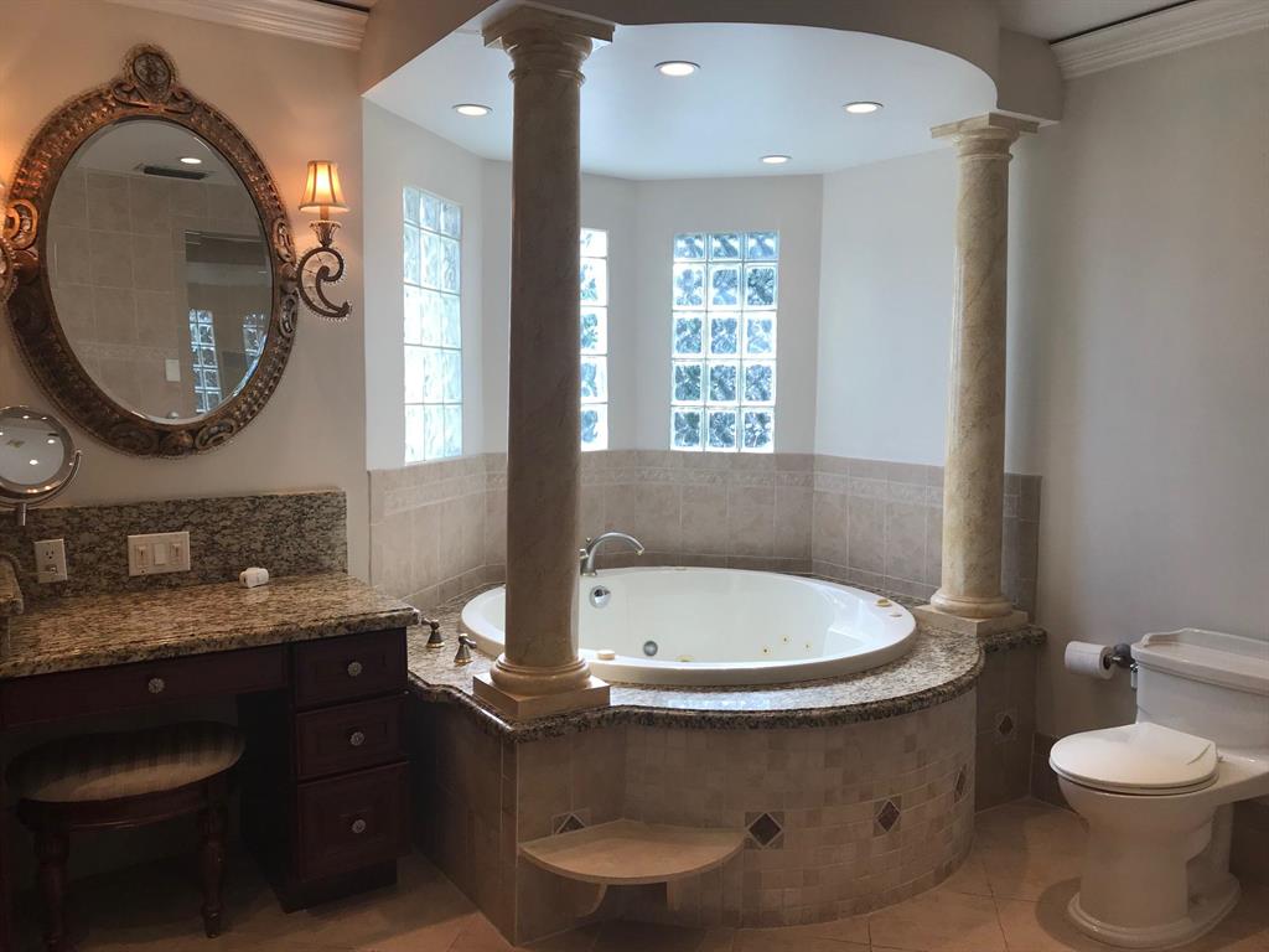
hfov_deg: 63.4
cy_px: 476
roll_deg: +0.5
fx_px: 1026
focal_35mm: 28
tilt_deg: -5.9
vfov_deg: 49.7
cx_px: 634
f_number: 1.8
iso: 20
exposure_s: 1/120
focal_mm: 3.99
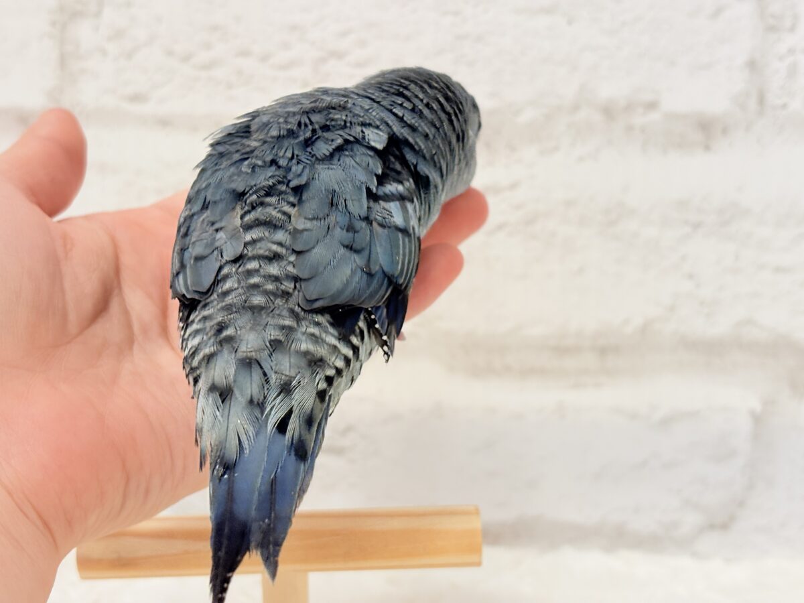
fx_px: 1208
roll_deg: +0.5
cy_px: 302
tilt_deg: -12.6
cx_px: 402
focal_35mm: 52
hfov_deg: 36.8
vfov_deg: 28.0
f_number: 1.6
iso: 125
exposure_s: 1/100
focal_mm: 5.96
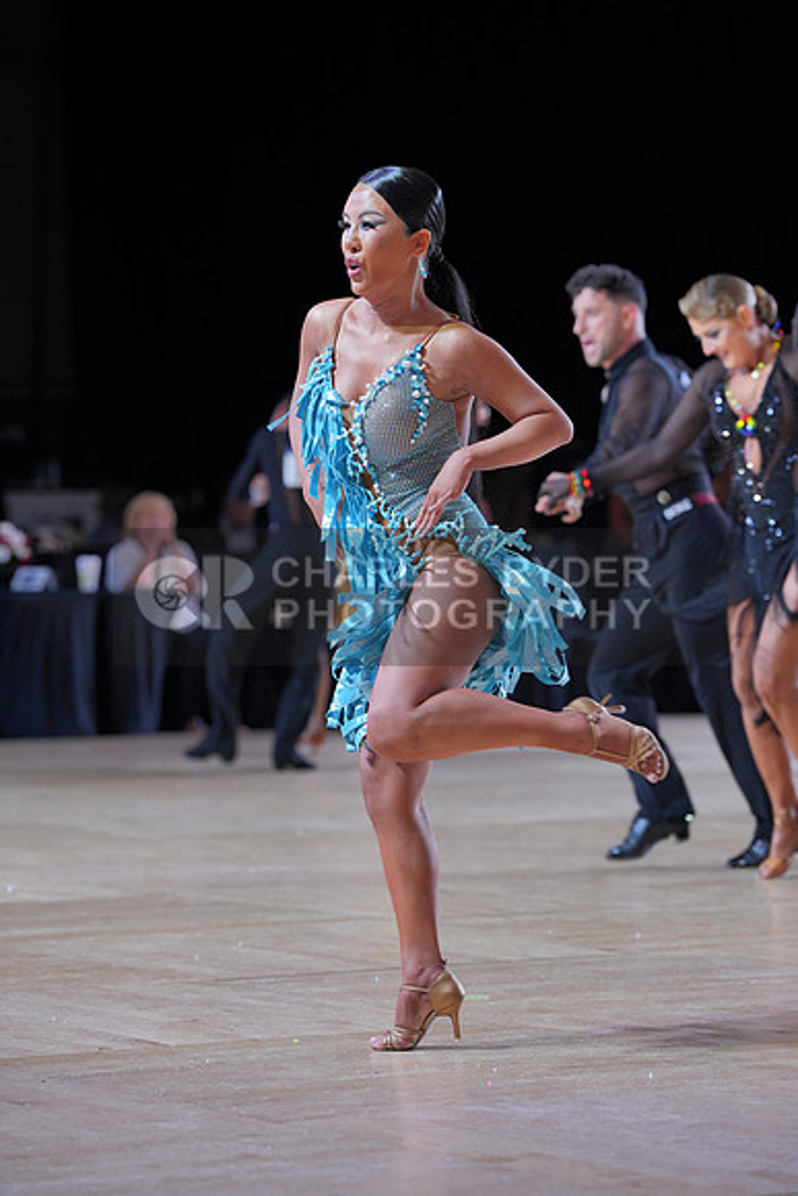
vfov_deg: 14.0
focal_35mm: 147
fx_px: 4884
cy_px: 598
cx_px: 399
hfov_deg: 9.3
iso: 640
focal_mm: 147
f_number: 4
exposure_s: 1/400
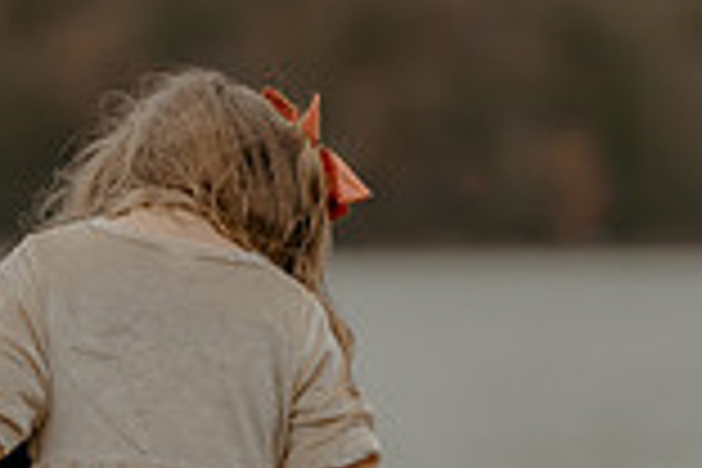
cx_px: 198
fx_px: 6162
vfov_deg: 4.3
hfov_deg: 6.5
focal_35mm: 316
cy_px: 603
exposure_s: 1/250
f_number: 1.8
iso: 400
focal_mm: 85
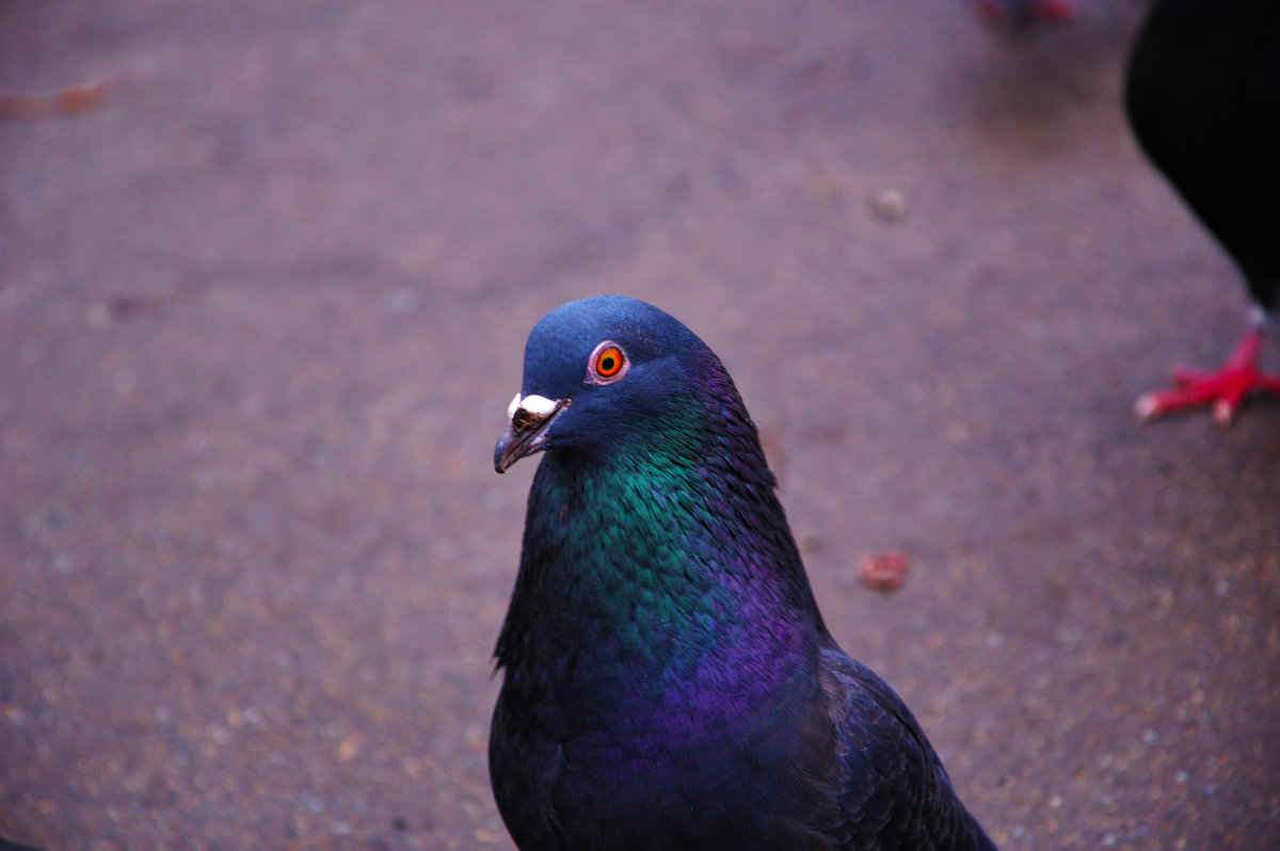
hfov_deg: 13.1
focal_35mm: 158
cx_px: 640
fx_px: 5595
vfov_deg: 8.7
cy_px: 426
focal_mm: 105
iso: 560
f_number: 5.6
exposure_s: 1/60
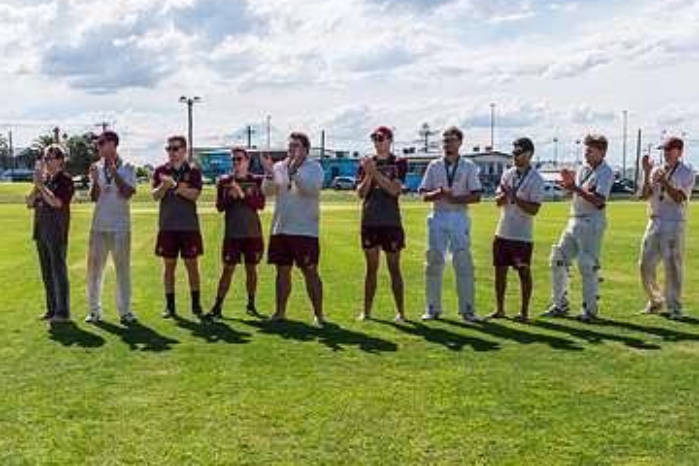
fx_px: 1048
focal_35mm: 54
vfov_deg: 25.0
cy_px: 302
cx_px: 280
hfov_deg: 36.7
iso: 400
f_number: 6.3
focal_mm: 32
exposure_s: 1/3200
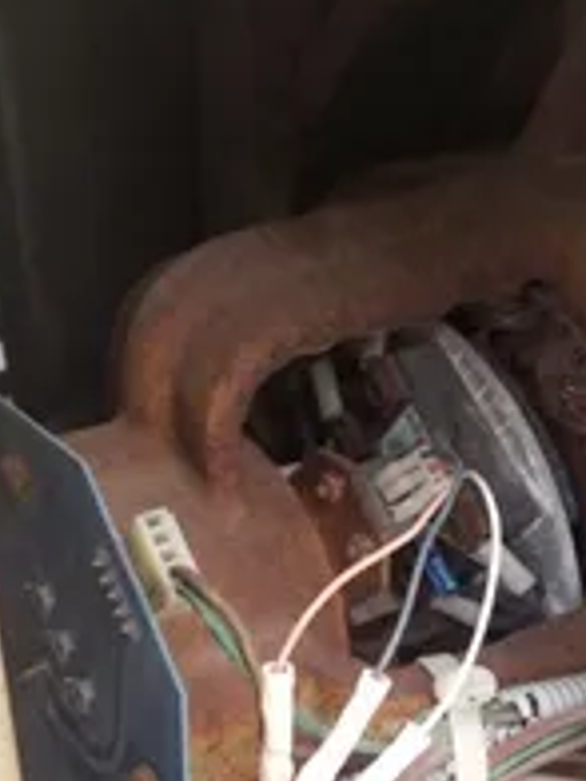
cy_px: 534
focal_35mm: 53
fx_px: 1196
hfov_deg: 27.2
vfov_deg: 35.7
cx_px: 439
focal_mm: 4.2
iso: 64
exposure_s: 1/60
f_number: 1.7
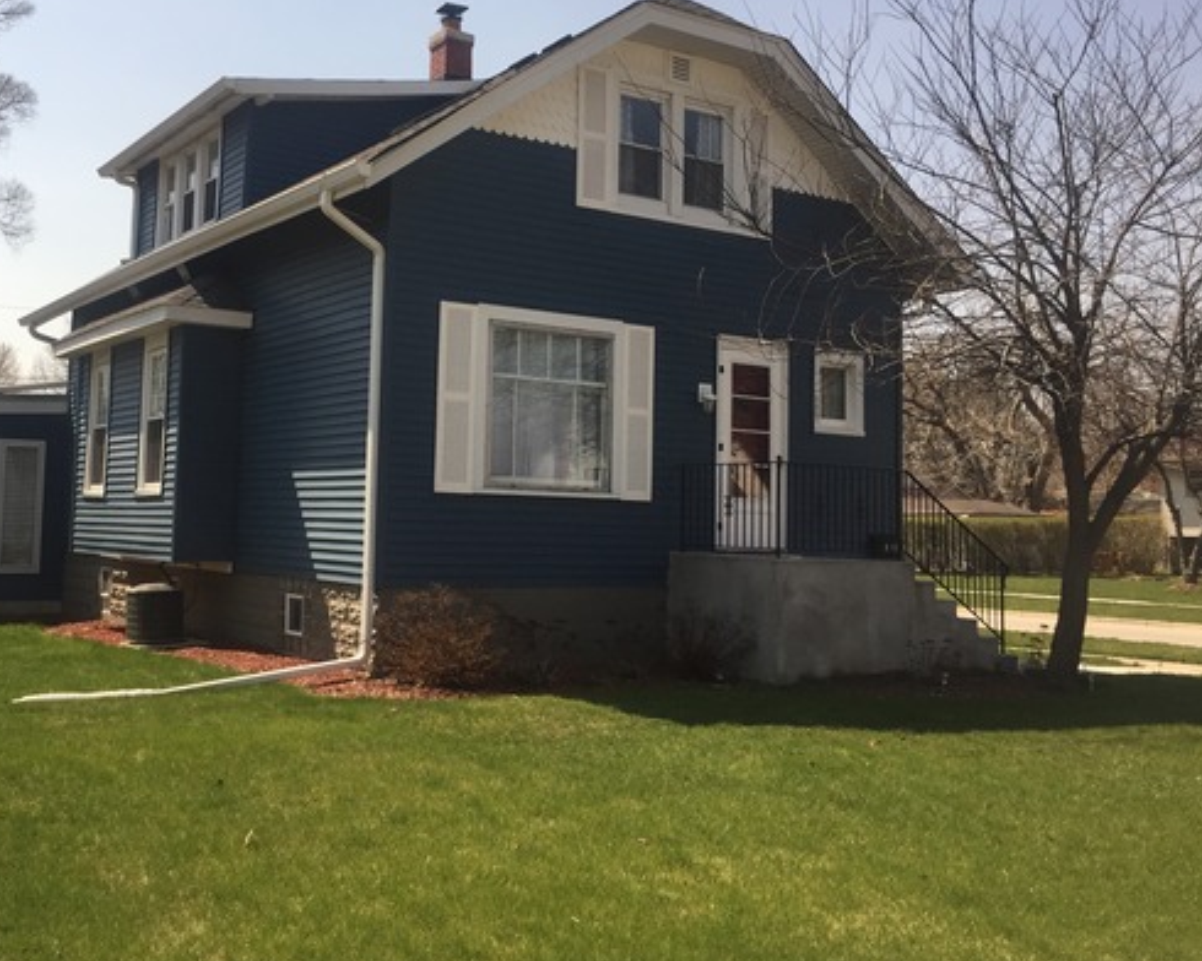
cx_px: 434
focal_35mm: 37
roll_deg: -1.8
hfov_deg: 48.5
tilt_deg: +4.9
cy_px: 405
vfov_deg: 40.0
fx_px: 1316
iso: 40
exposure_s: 1/2198
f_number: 2.2
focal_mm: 4.15
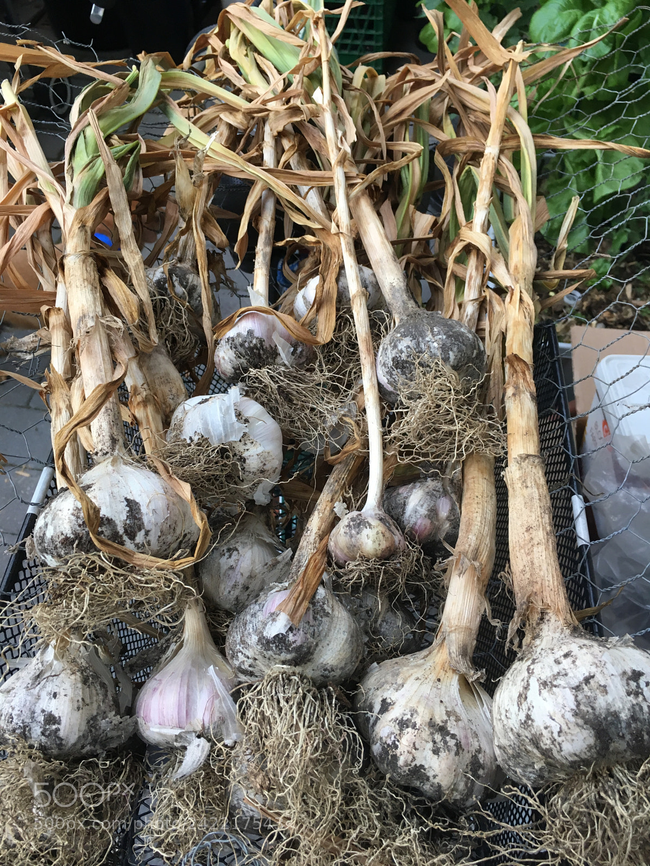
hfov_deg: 48.2
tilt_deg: -54.7
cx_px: 325
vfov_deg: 61.7
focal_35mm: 29
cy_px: 433
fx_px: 726
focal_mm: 4.15
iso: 32
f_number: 2.2
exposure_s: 1/40
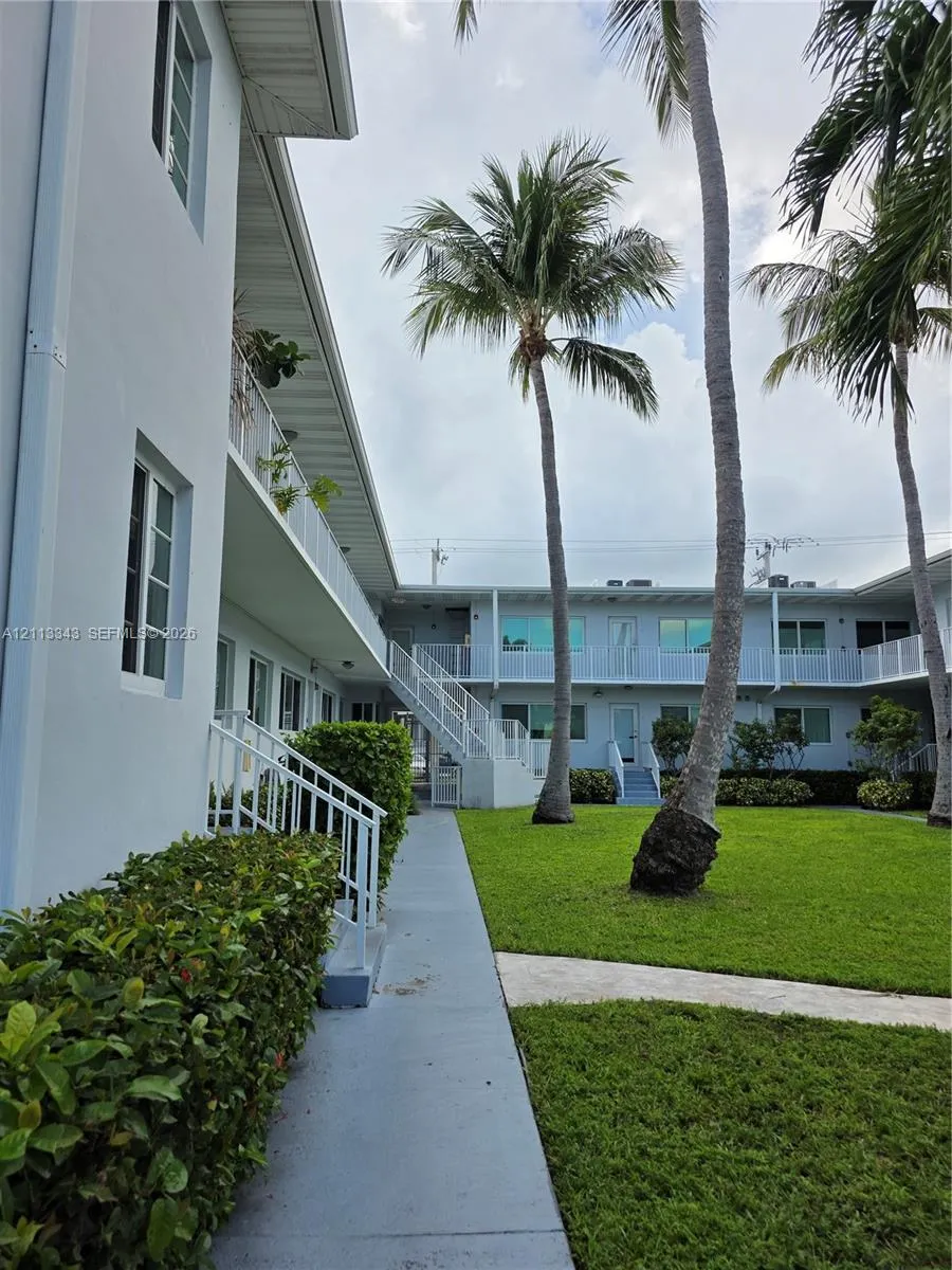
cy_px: 635
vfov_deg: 73.9
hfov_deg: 58.9
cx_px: 476
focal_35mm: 23
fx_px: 843
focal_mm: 6.3
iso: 80
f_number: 1.7
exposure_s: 1/3109
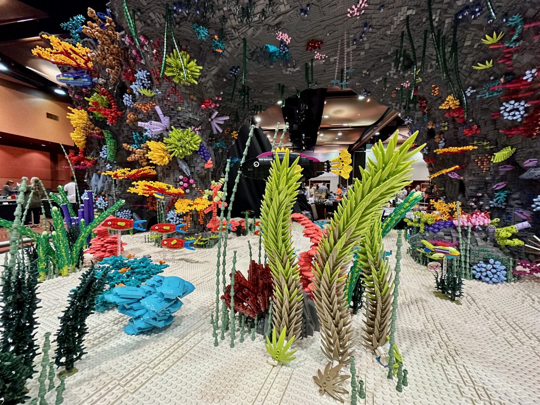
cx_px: 270
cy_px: 202
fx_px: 218
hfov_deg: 102.1
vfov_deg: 85.7
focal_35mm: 14
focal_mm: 2.22
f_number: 2.2
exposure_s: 1/60
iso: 400
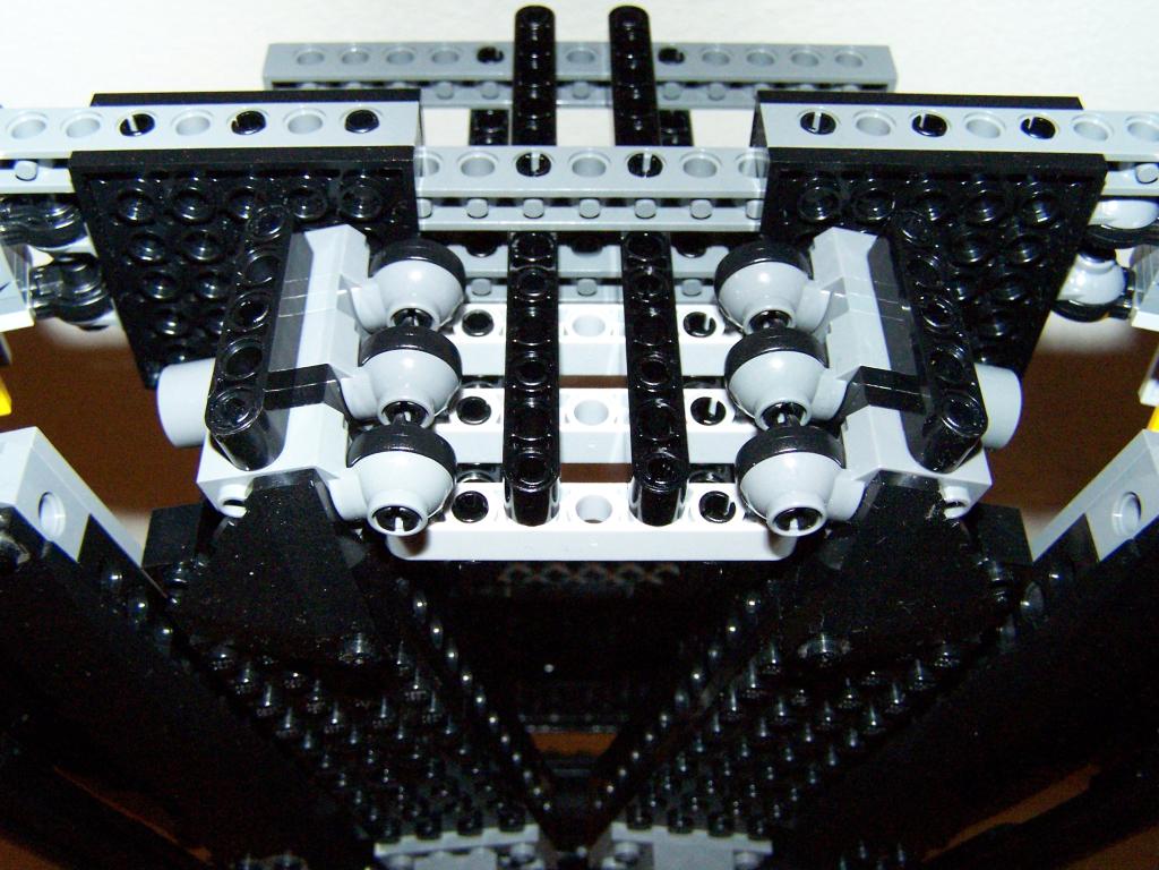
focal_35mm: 38
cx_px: 580
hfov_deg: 49.0
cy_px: 435
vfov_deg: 37.7
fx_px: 1272
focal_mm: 6.3
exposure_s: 1/45
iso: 400
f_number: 3.2
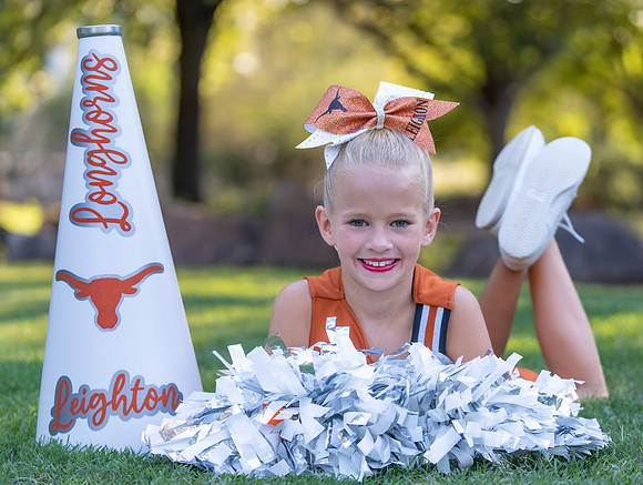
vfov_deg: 13.5
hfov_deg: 17.9
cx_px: 371
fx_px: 2044
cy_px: 267
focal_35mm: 110
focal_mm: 90
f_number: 2.8
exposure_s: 1/320
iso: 200
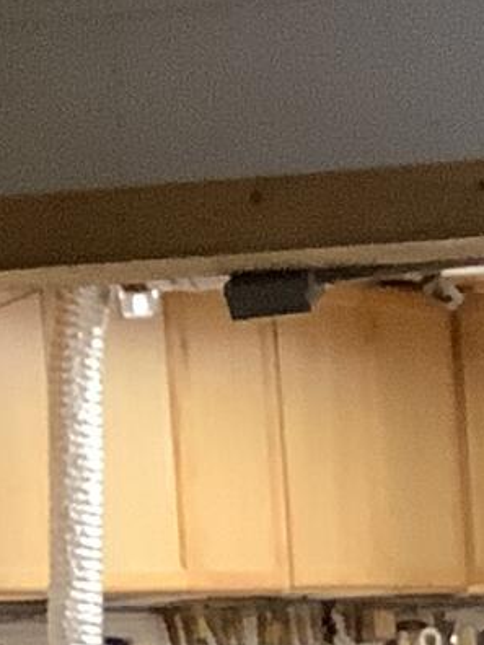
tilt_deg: -5.2
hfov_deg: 6.0
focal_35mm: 235
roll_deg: +2.4
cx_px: 1318
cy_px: 940
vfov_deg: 8.3
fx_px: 4381
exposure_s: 1/60
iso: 320
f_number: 2.4
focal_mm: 3.3
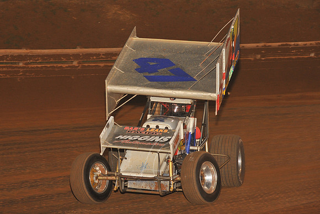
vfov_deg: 10.2
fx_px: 1200
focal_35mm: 135
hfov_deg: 15.2
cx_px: 160
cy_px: 107
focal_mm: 135
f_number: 6.3
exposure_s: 1/320
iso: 1000
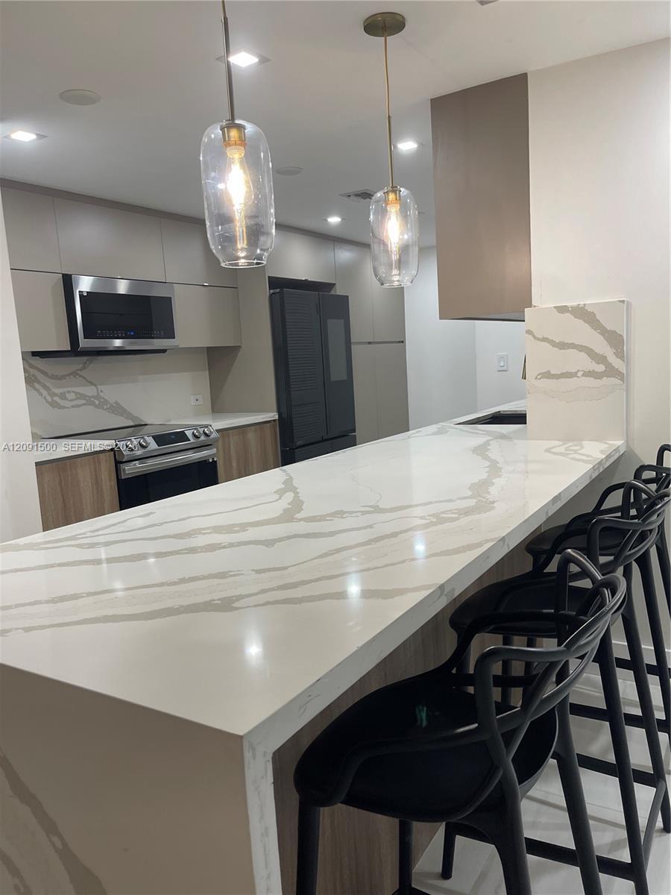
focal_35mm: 25
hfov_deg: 54.9
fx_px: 646
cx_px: 336
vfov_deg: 69.4
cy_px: 448
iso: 100
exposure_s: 1/120
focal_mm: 5.1
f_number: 1.6
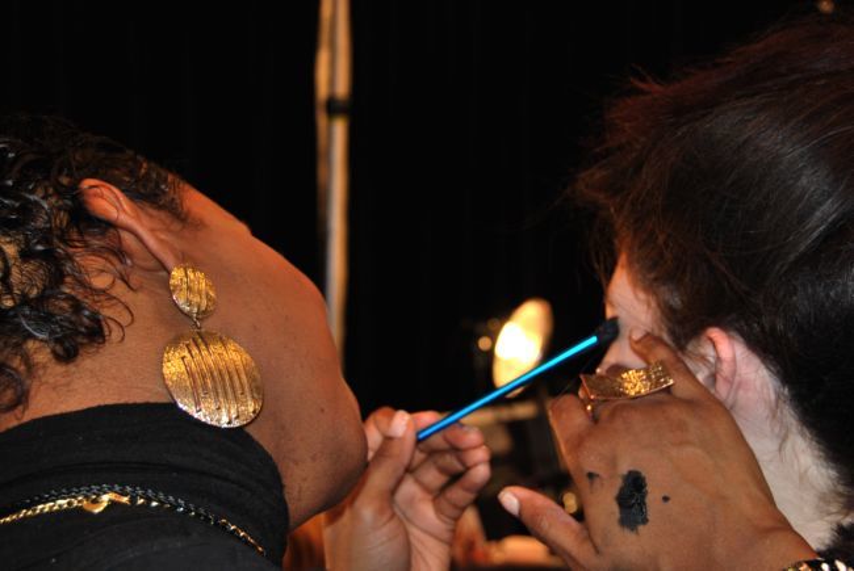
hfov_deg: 35.0
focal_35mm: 57
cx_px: 427
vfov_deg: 23.8
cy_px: 286
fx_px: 1354
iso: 200
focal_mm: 38
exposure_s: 1/60
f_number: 5
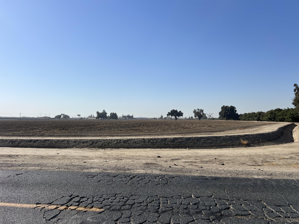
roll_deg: +0.1
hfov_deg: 67.3
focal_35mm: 26
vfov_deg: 53.1
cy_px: 112
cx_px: 150
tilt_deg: +0.9
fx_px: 225
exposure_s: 1/9434
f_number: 1.5
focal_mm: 5.7
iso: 50
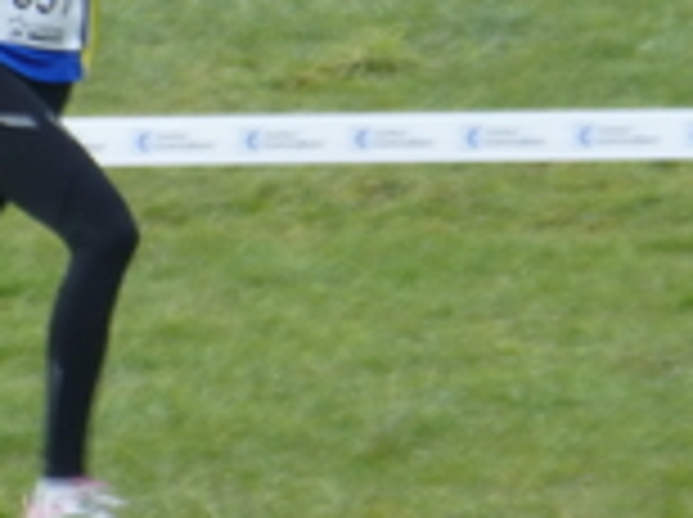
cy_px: 38
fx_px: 28703
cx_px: 153
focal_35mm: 1436
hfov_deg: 1.4
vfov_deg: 1.0
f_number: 6
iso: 160
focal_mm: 73.1
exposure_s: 1/125
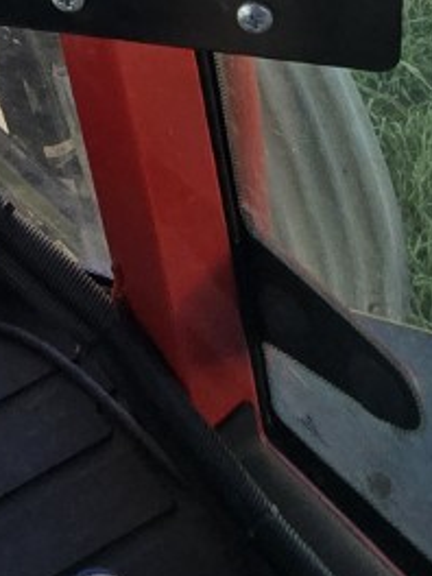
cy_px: -502
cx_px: 7
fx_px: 1181
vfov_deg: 19.4
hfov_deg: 20.1
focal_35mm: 71
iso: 50
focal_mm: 2.2
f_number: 2.2
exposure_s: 1/385
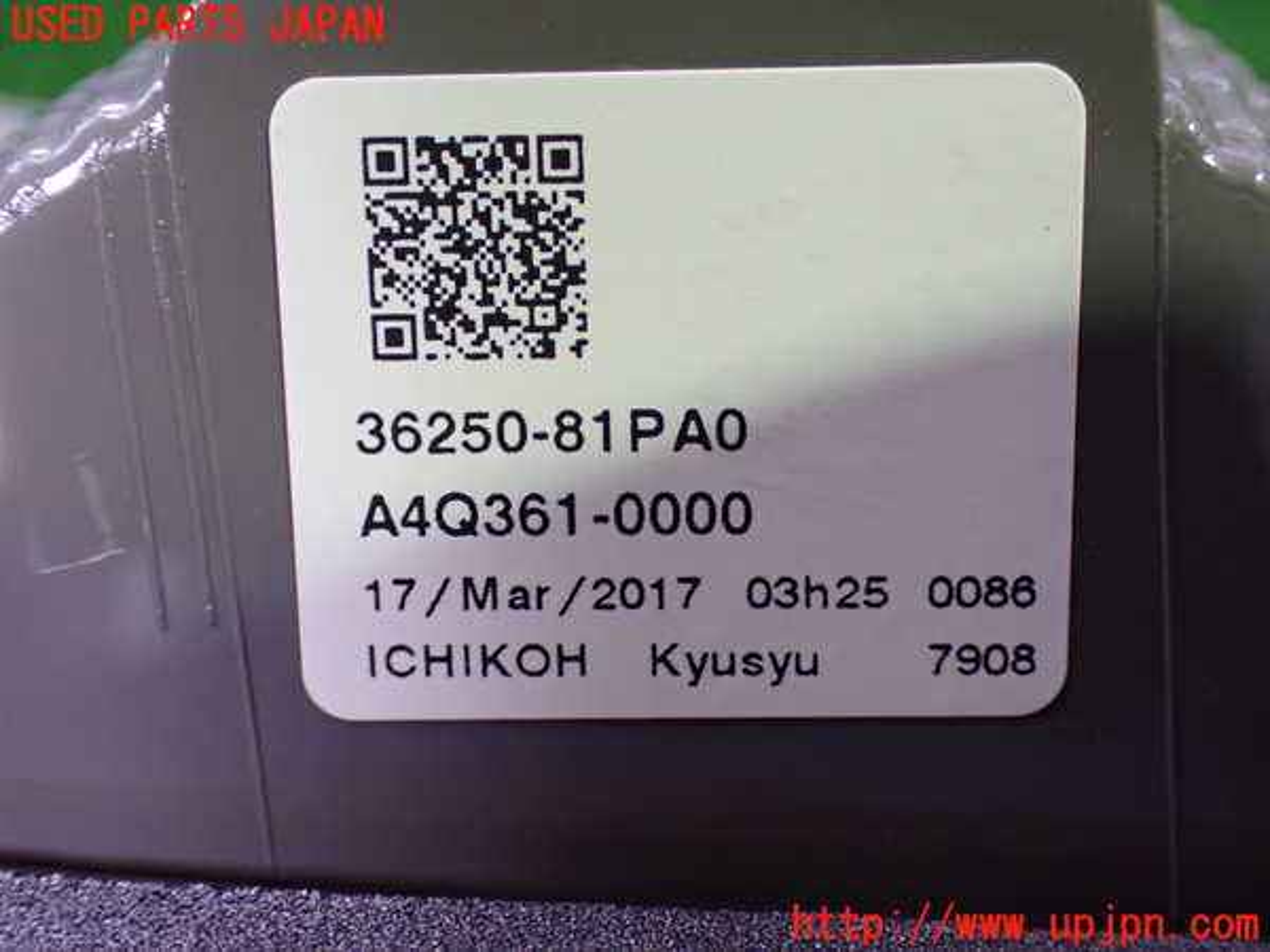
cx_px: 635
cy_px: 476
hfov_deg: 42.9
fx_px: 1614
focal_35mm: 44
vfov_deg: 32.9
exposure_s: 1/50
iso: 800
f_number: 2.9
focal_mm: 7.84
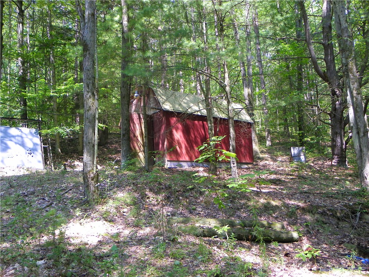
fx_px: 320
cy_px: 138
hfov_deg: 60.0
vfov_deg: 46.8
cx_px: 184
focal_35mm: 30
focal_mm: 5.3
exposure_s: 1/60
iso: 64
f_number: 2.8
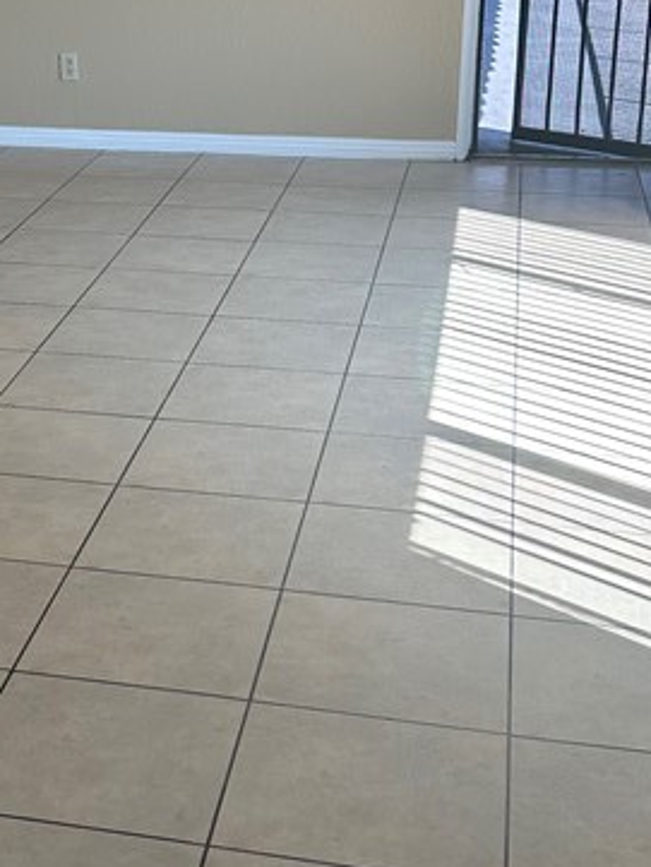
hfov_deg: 21.1
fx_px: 1704
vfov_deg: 28.3
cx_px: 55
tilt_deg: -13.2
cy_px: 259
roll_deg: +1.0
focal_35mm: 68
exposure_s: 1/341
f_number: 1.78
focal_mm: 6.86
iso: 80
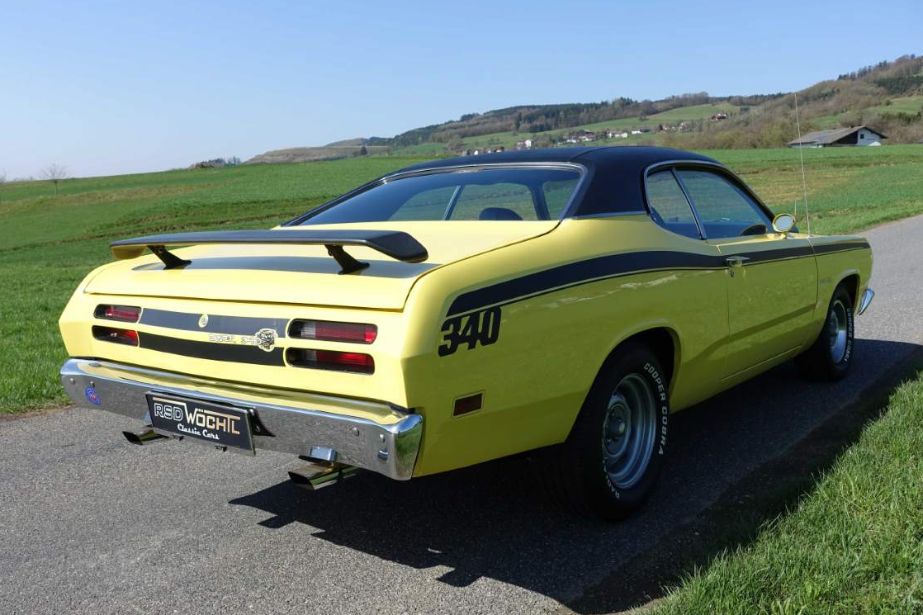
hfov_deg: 55.8
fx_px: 872
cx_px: 452
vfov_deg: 38.9
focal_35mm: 34
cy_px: 299
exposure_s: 1/800
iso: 125
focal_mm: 12.2
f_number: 4.5
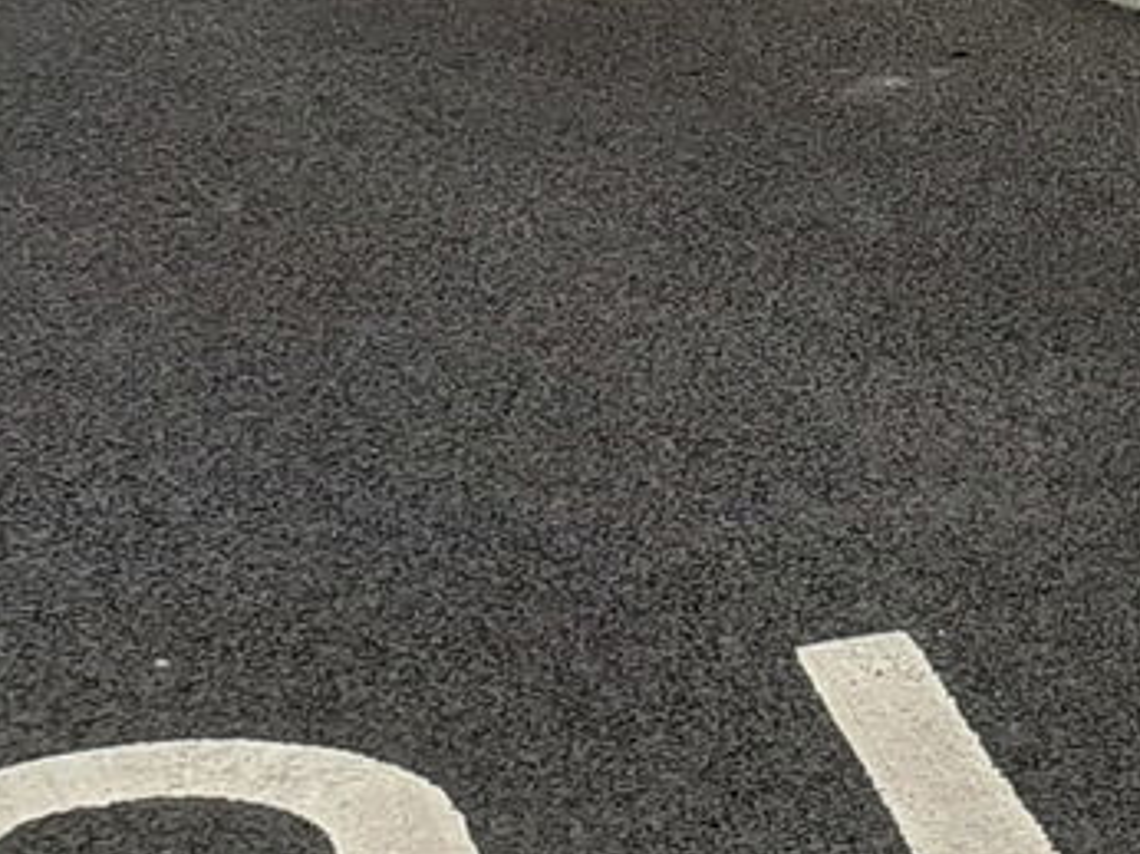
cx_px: 1282
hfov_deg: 12.9
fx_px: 4936
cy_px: -267
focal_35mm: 150
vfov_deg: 9.7
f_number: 1.9
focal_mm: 3.6
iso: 40
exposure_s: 1/757
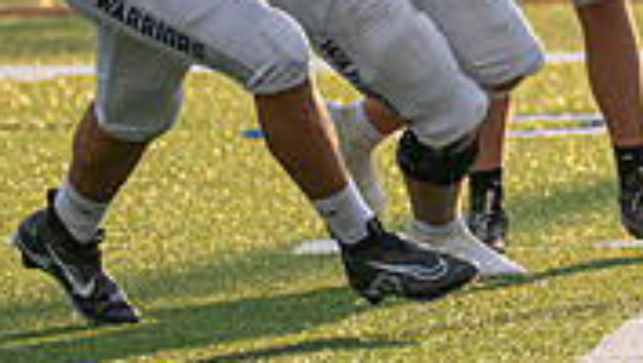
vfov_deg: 1.1
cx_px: 512
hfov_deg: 2.0
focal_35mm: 1070
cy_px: -156
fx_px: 18263
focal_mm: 312
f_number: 5.6
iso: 500
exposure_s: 1/1250
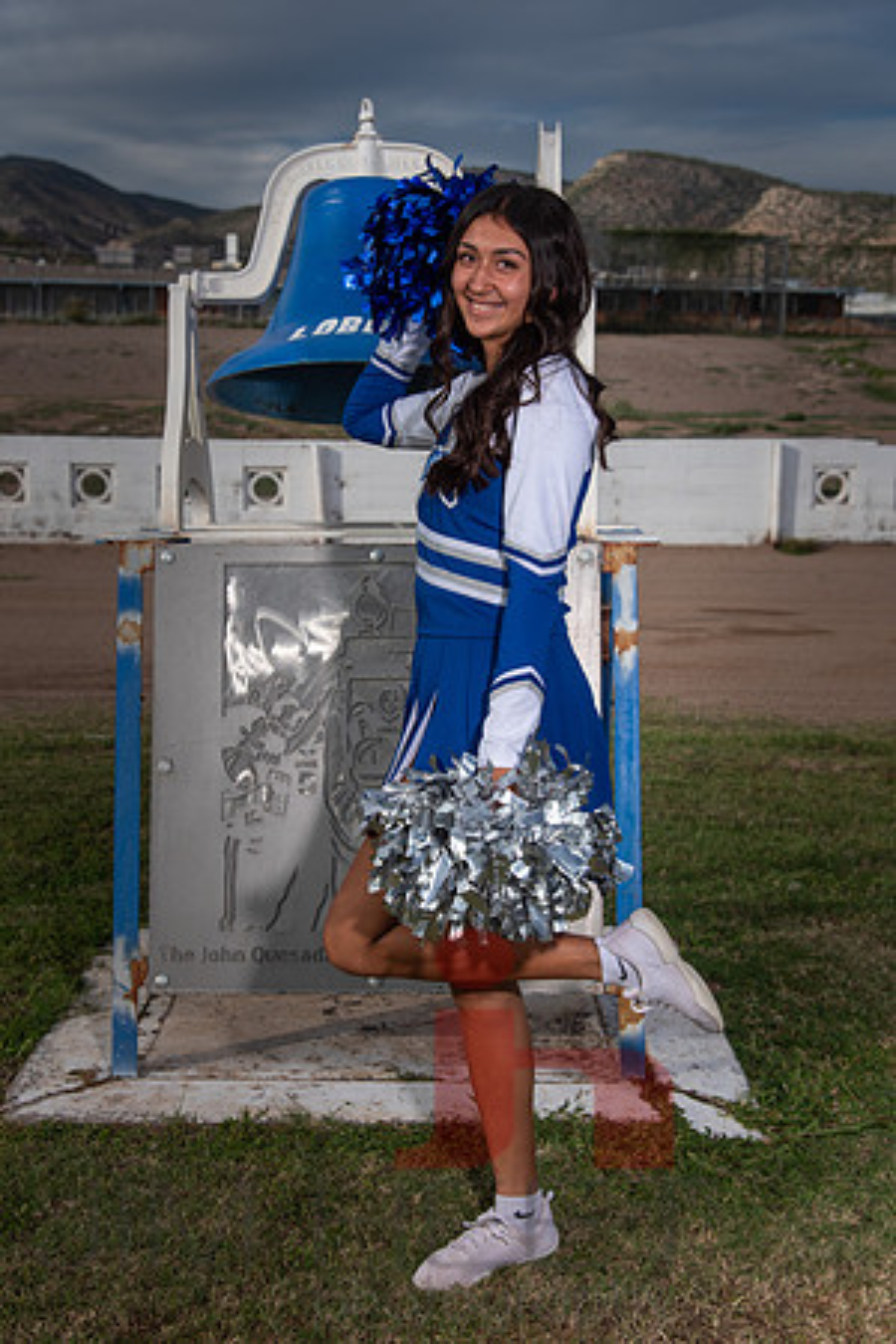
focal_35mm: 48
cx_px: 448
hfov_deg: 28.1
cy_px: 672
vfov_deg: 41.1
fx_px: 1792
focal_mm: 48
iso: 100
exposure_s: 1/1250
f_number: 5.6
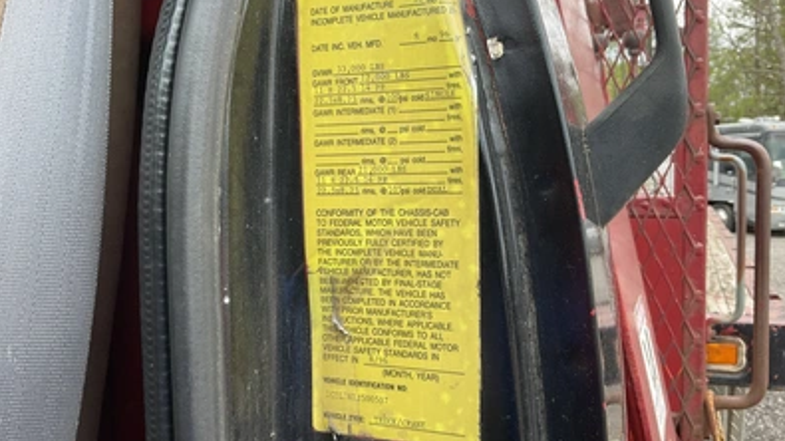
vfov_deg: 36.7
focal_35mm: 32
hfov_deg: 61.0
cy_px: 213
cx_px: 395
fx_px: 666
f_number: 1.8
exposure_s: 1/138
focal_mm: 3
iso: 16
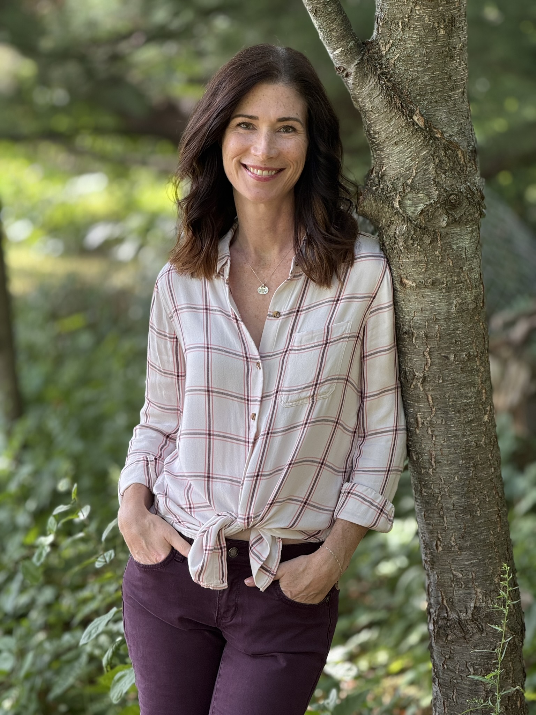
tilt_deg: -4.1
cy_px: 358
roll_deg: -1.3
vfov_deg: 16.4
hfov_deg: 12.3
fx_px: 2477
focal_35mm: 120
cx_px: 268
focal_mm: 15.66
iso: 80
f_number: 2.8
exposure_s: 1/99
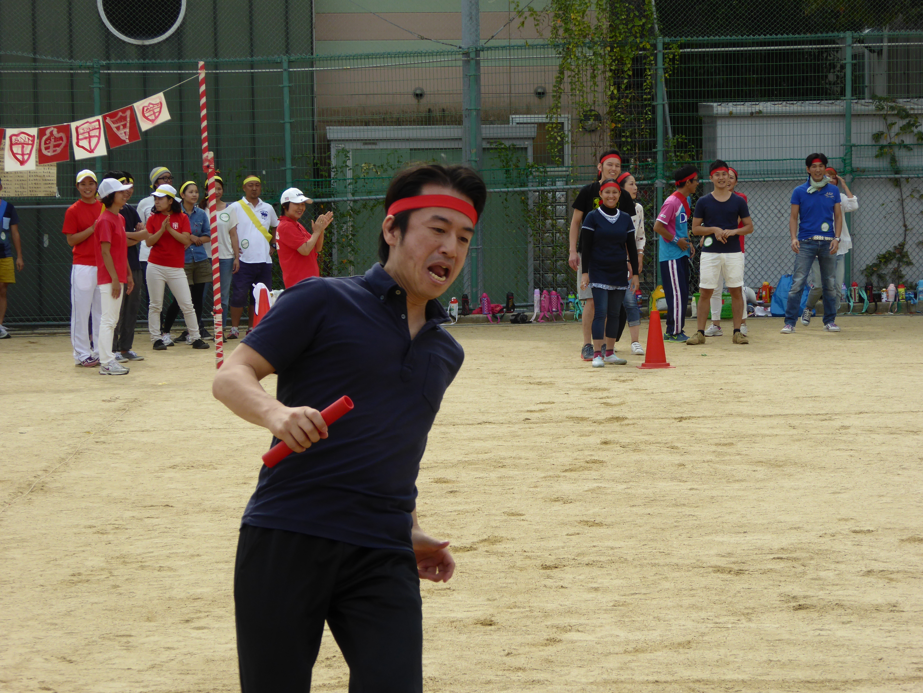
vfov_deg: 11.7
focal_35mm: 127
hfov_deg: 15.5
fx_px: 3386
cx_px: 462
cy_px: 346
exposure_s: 1/400
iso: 100
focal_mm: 20.6
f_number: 5.1
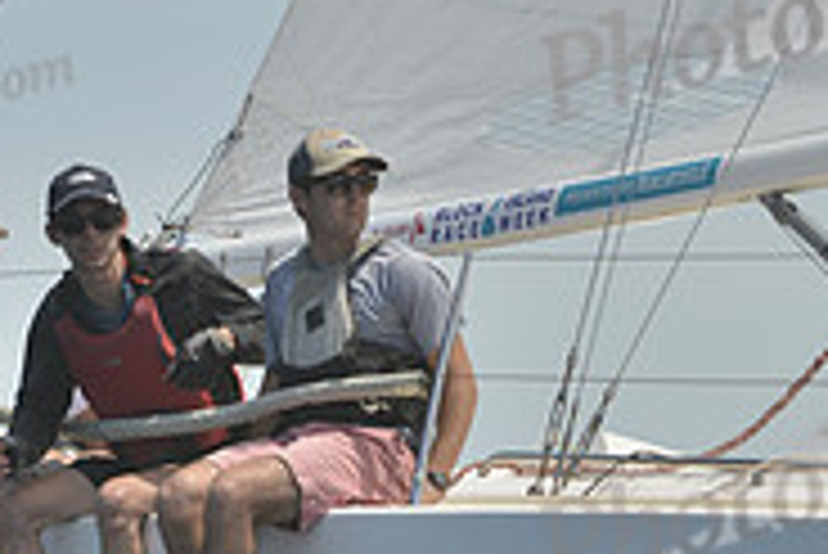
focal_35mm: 757
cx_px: 310
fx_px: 17424
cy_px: 304
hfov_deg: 2.7
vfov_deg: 1.8
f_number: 9
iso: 280
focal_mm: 240
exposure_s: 1/800
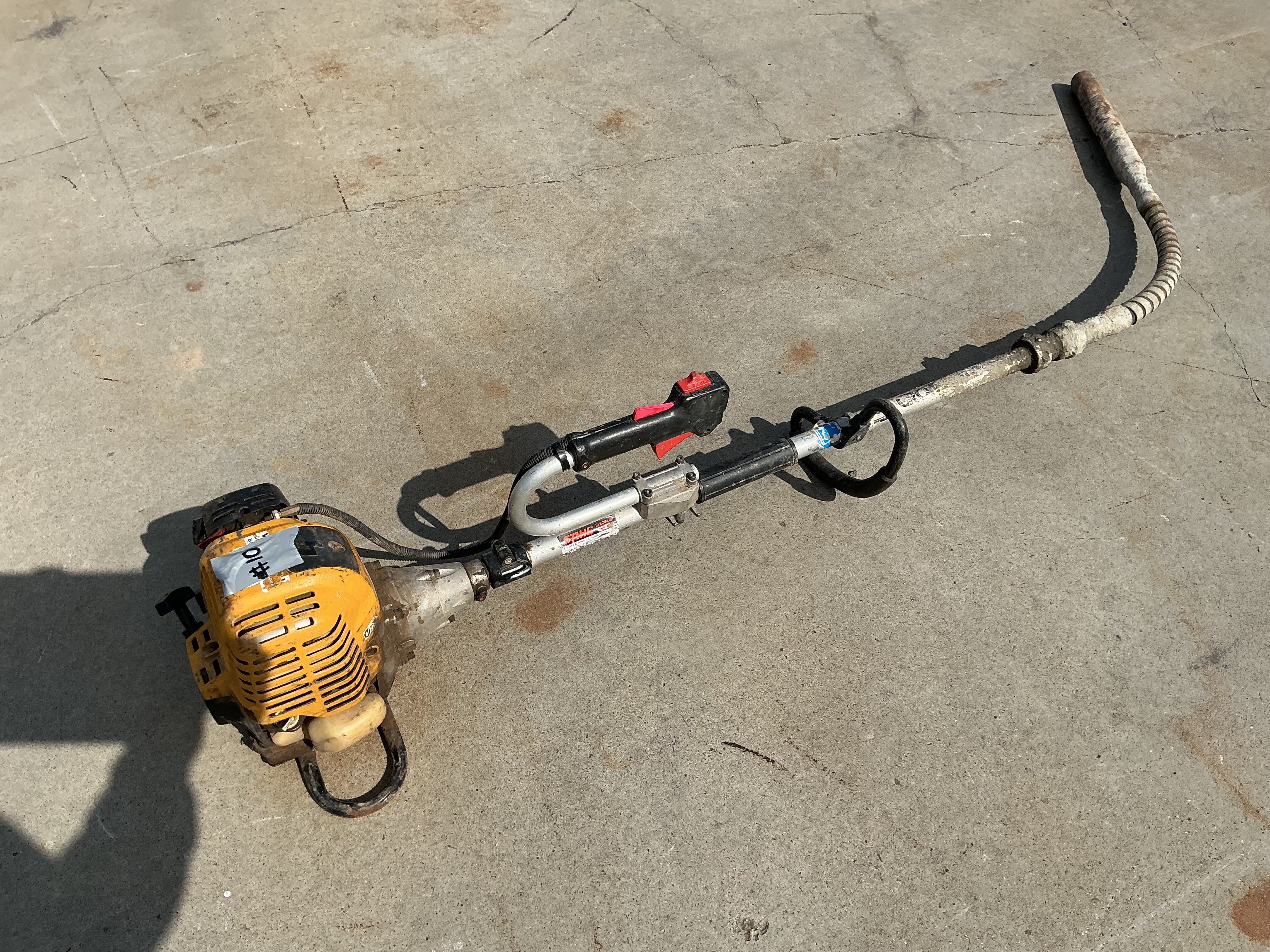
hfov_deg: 61.7
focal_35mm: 29
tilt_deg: -49.0
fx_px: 1064
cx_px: 635
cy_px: 476
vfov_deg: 48.2
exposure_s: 1/2959
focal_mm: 3
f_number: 1.8
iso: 25
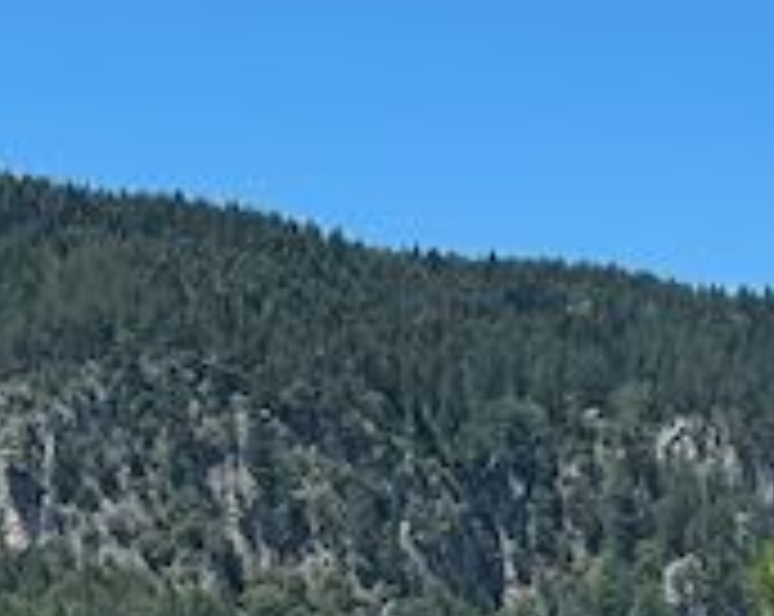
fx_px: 4322
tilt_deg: -9.6
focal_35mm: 189
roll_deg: +1.3
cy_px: 1542
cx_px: 315
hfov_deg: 10.2
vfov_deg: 7.5
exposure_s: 1/3205
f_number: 1.6
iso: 32
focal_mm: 4.2
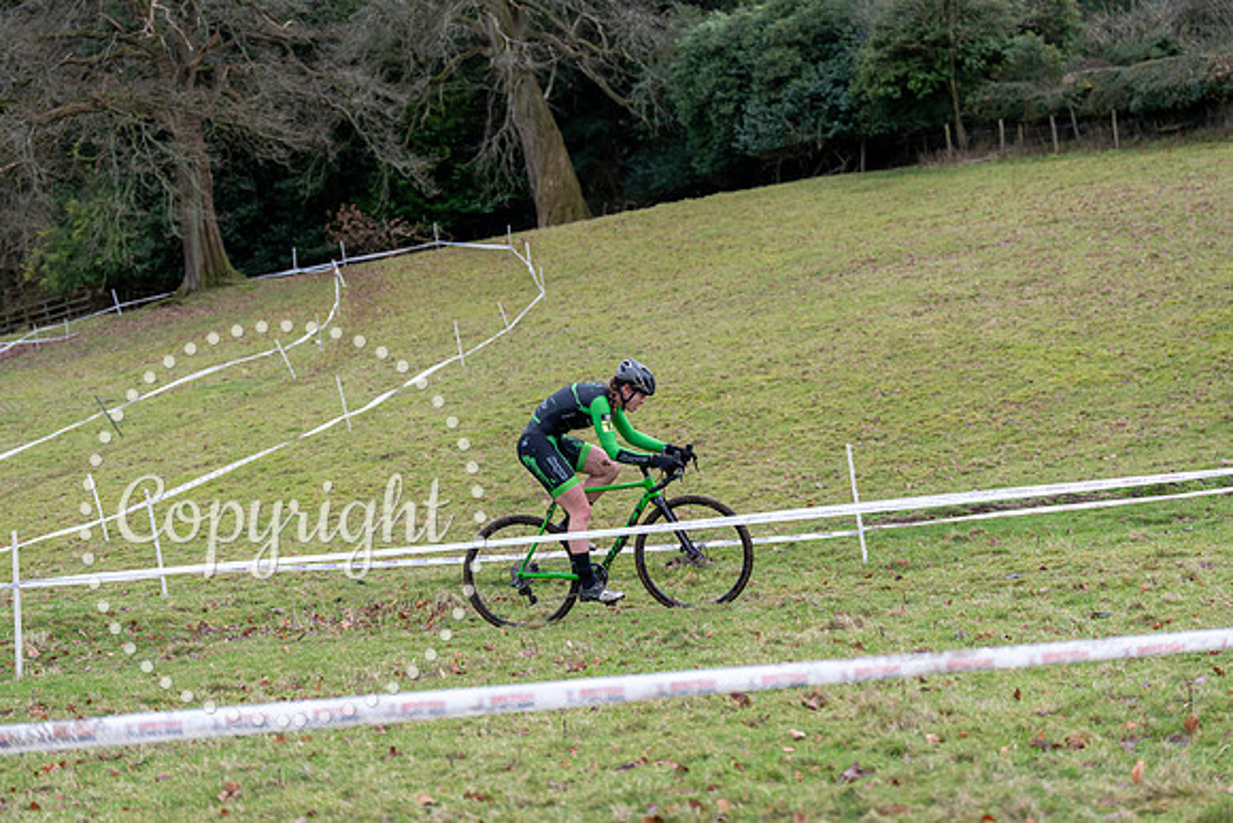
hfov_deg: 28.8
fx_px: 2398
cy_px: 412
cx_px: 616
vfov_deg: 19.5
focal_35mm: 70
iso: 1000
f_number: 3.2
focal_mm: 70
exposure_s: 1/1000
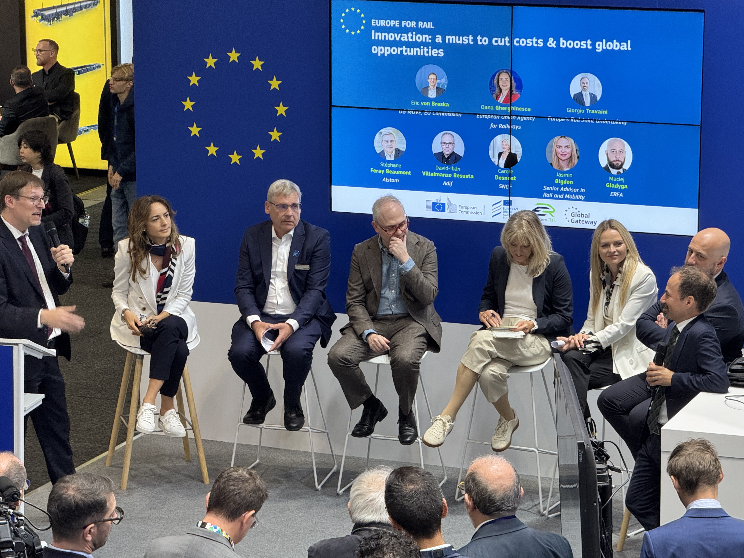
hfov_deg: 16.4
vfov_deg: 12.3
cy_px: 279
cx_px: 372
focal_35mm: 120
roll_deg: +0.6
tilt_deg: -11.0
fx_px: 2579
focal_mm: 15.66
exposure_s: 1/100
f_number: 2.8
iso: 200
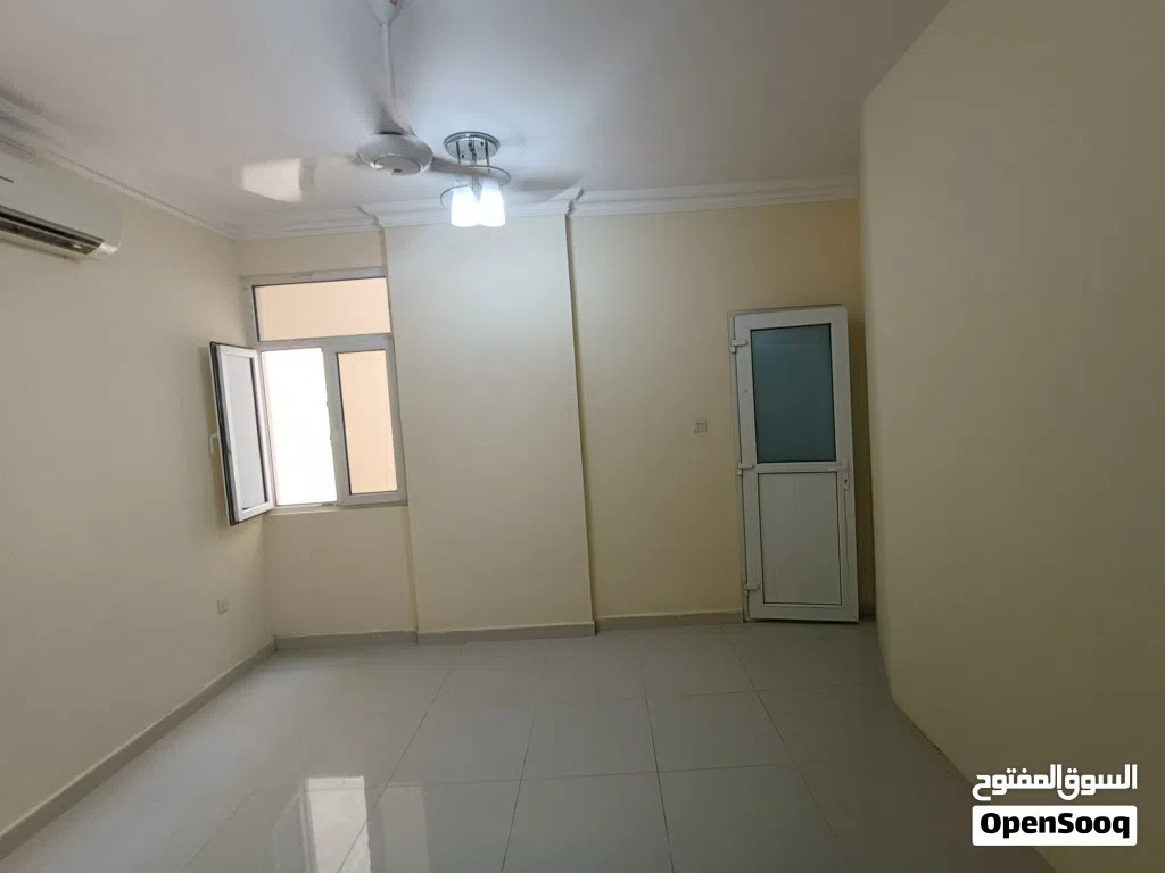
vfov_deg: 78.1
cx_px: 582
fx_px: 538
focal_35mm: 16
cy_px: 436
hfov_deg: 94.5
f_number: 2.2
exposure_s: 1/50
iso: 160
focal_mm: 1.68
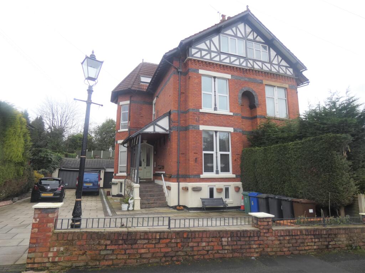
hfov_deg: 81.7
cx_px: 182
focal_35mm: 20
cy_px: 136
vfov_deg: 66.0
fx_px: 211
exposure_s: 1/125
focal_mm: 3.6
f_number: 2.8
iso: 80
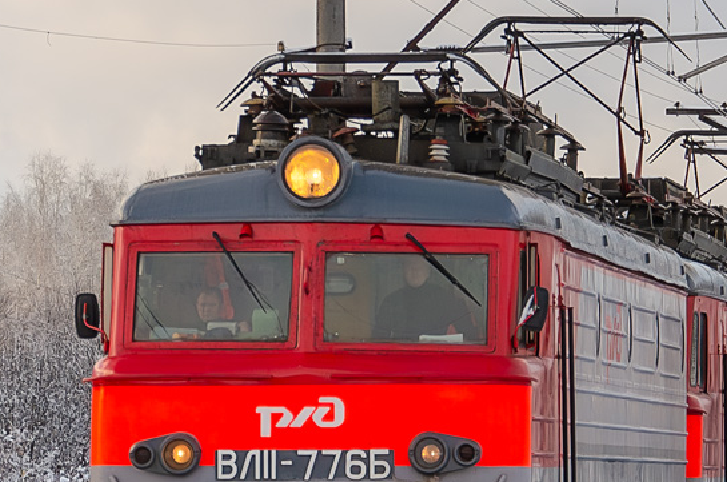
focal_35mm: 256
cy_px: 200
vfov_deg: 5.3
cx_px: 361
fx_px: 5159
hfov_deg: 8.1
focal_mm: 62
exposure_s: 1/500
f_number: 5.3
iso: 200
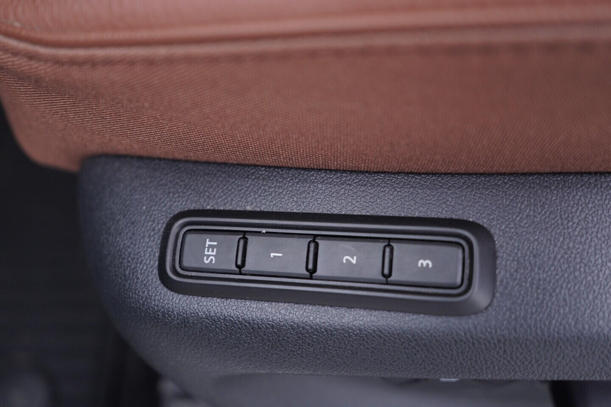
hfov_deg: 53.1
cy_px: 204
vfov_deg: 36.9
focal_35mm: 36
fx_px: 611
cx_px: 306
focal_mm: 24
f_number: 2.8
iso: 320
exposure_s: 1/40
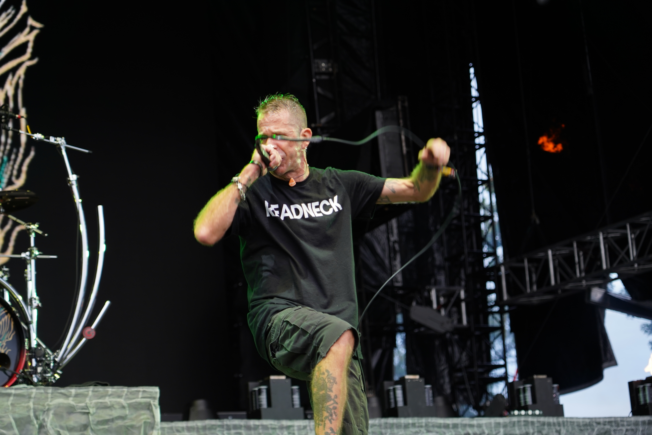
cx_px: 326
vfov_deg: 15.2
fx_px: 1630
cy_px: 218
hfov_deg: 22.6
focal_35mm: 90
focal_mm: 90
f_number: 4
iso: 320
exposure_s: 1/100
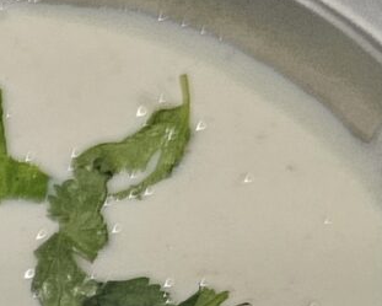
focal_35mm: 185
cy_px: 860
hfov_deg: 9.1
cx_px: -610
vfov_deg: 7.5
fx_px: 2092
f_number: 1.7
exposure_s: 1/100
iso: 400
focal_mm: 6.3
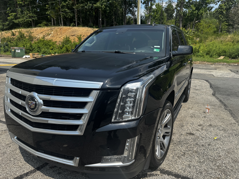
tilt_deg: -14.3
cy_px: 90
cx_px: 120
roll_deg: -1.3
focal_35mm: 24
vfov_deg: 56.8
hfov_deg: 71.6
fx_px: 166
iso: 80
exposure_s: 1/3597
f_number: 1.78
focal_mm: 6.76
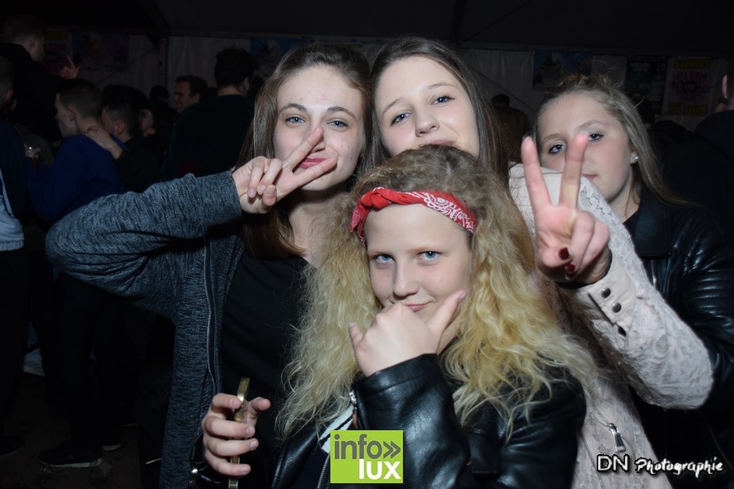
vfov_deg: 36.9
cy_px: 244
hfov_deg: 53.1
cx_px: 367
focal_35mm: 36
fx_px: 734
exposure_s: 1/60
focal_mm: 24
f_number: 4
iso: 1600
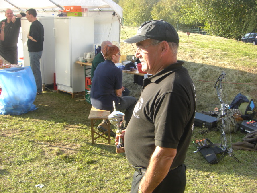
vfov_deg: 30.9
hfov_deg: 40.4
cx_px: 128
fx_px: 349
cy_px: 96
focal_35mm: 47
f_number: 3.6
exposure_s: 1/100
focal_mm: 7.9
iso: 50
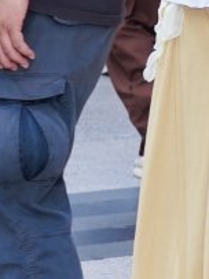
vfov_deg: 5.7
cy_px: -124
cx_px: -445
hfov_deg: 4.1
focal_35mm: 345
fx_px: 2780
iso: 400
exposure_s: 1/250
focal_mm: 45
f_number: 5
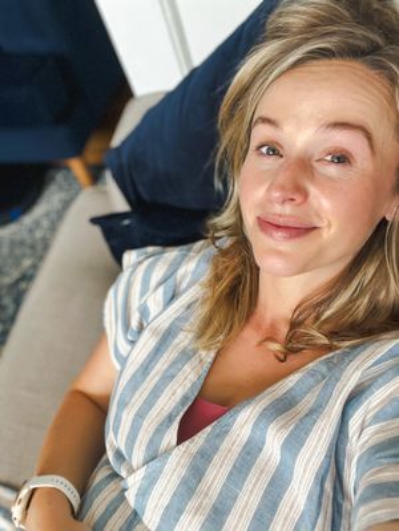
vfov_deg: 60.0
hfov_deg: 46.8
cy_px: 266
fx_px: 461
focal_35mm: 30
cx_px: 200
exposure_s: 1/60
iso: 160
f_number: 2.2
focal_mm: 2.71
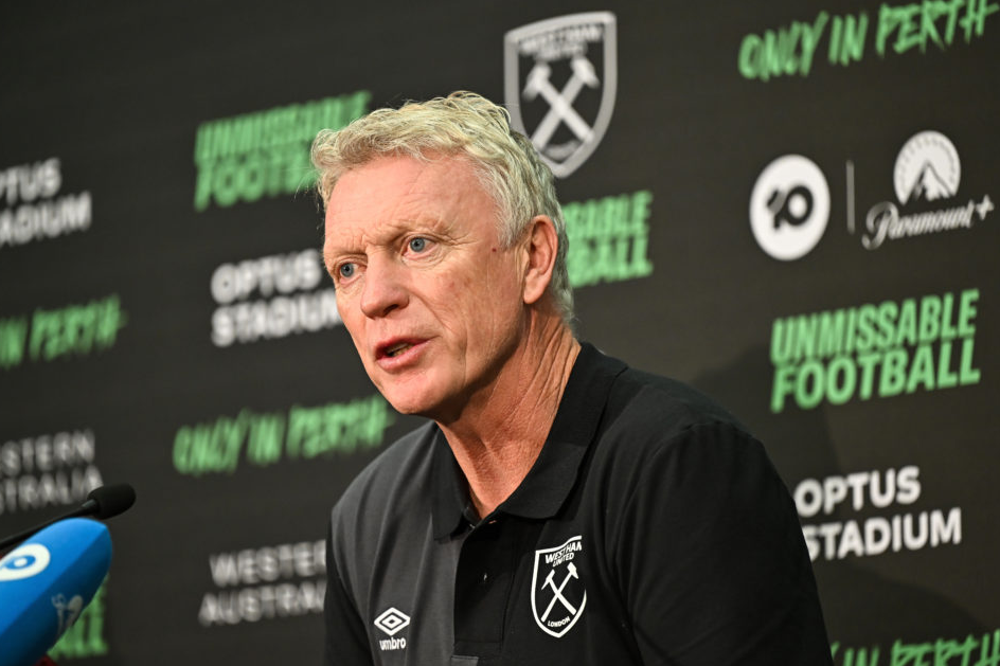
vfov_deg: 6.3
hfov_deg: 9.5
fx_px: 6026
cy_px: 361
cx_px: 485
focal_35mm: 217
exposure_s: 1/250
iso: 1600
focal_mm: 200
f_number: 2.8
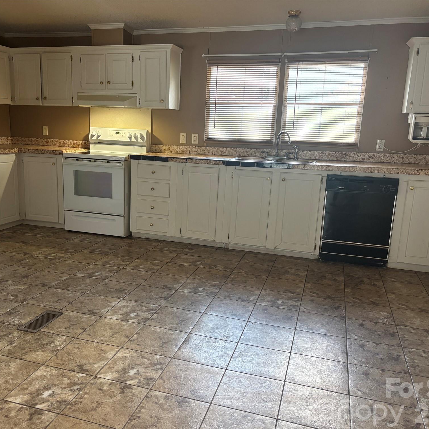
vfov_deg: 52.5
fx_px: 435
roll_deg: -1.8
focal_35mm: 31
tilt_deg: -12.4
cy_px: 216
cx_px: 187
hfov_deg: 52.4
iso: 200
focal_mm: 5.96
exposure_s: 1/60
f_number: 1.6
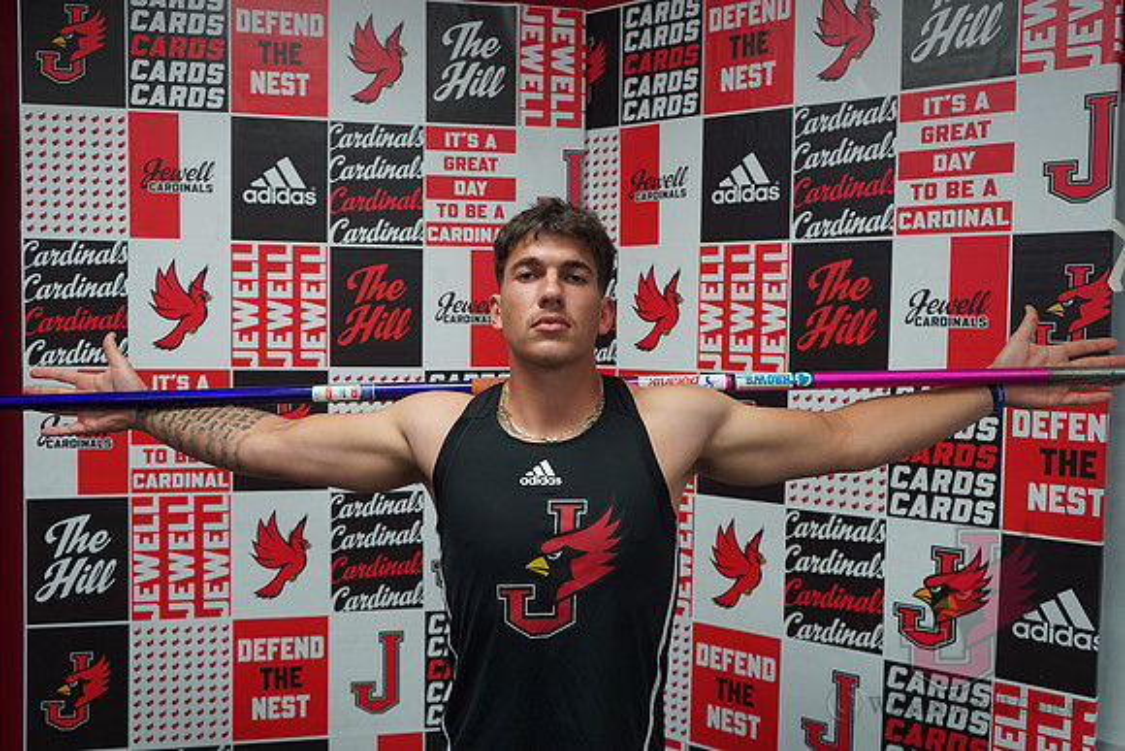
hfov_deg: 60.3
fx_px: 969
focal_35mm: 31
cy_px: 376
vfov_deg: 42.3
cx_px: 562
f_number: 4
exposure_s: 1/160
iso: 1000
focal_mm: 31
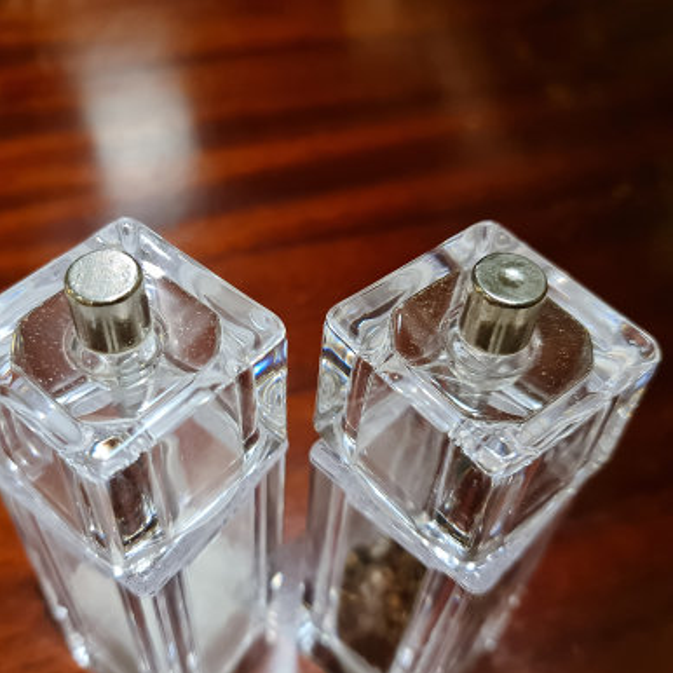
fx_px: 770
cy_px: 358
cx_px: 295
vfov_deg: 47.2
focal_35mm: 35
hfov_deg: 47.1
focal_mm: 7
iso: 640
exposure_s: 1/33
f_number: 1.8
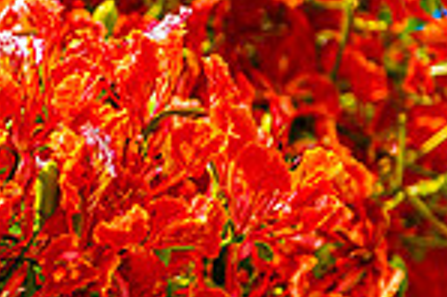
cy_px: 208
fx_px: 3001
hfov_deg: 8.5
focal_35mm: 242
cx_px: -15
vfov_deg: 5.7
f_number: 2.8
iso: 64
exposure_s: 1/640
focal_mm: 62
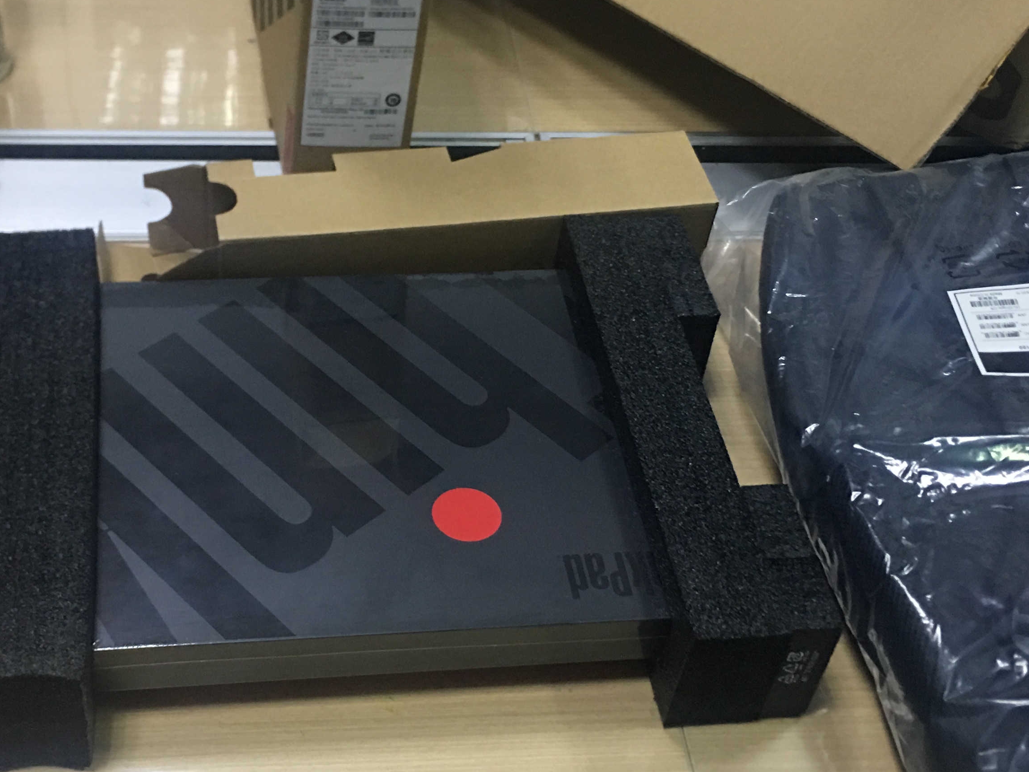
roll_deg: -2.3
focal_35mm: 51
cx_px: 437
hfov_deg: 37.4
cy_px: 414
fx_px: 1516
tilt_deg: -44.1
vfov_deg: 28.6
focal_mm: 4.15
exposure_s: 1/17
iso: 100
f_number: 2.2
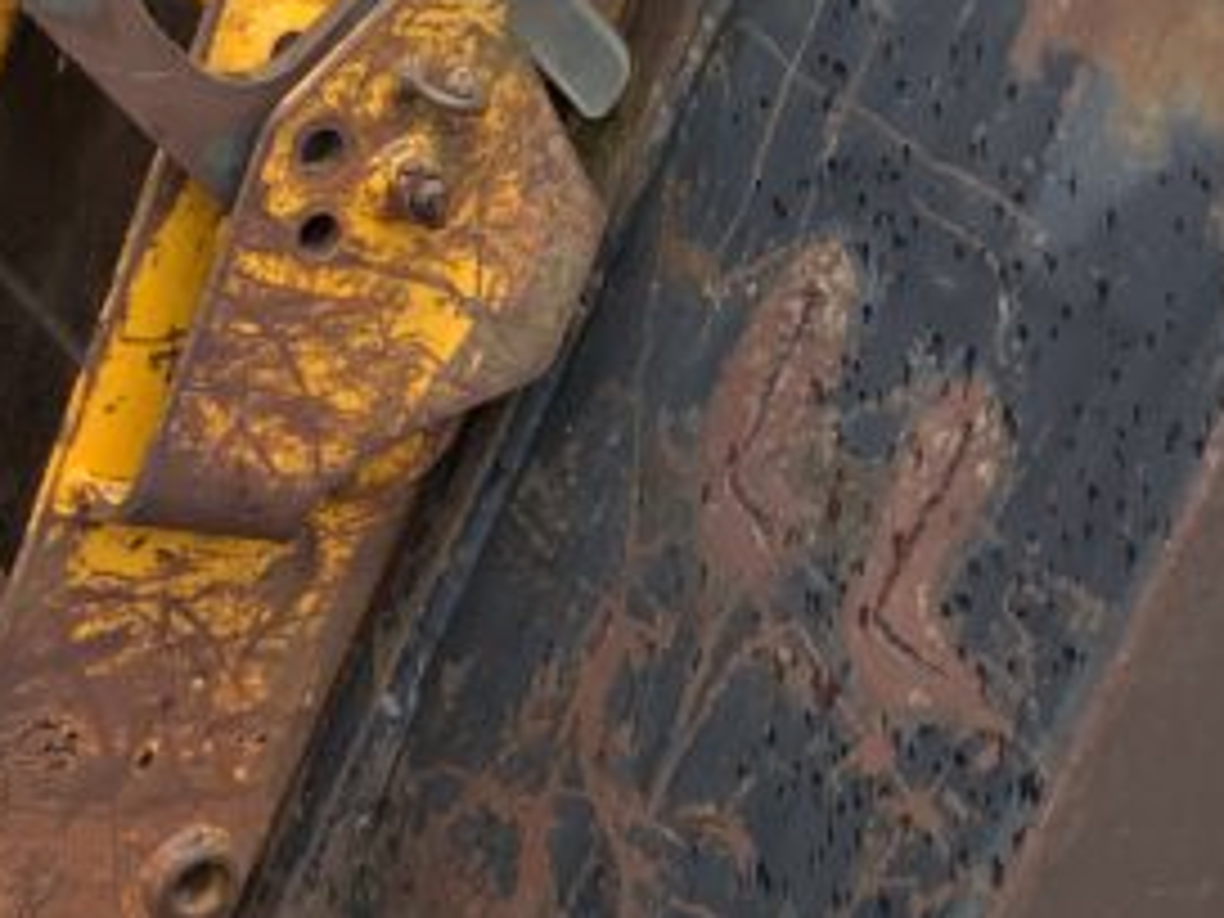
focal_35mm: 109
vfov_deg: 13.5
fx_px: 3854
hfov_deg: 18.0
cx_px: 626
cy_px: 252
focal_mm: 3
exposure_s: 1/657
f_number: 1.8
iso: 16
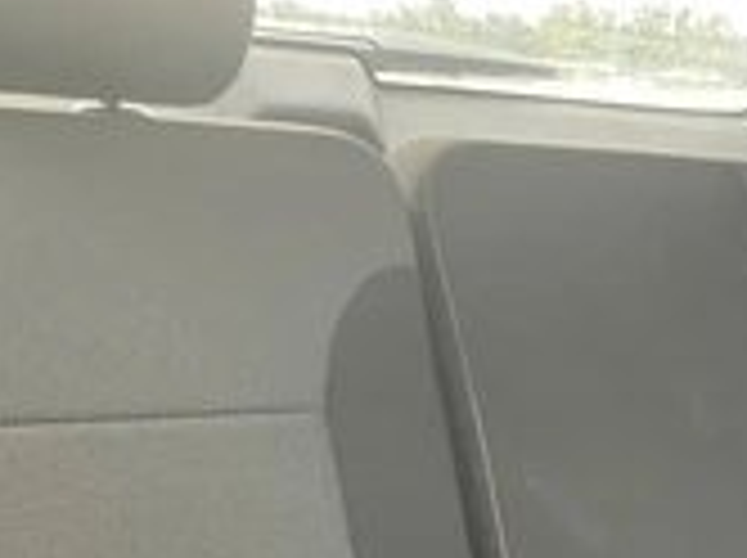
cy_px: 598
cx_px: 886
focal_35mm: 70
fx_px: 1508
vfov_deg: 20.1
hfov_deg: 25.2
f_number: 1.8
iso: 125
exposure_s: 1/60
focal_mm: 3
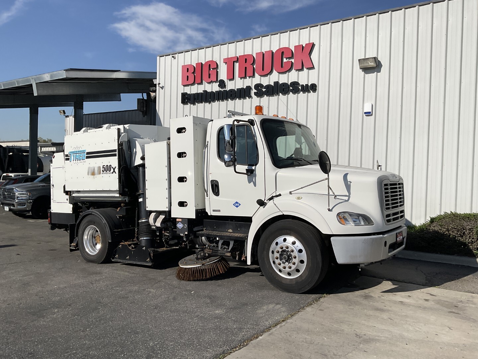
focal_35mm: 29
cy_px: 180
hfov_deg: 61.7
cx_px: 239
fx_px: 400
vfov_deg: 48.2
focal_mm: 3
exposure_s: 1/5263
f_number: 1.8
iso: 20
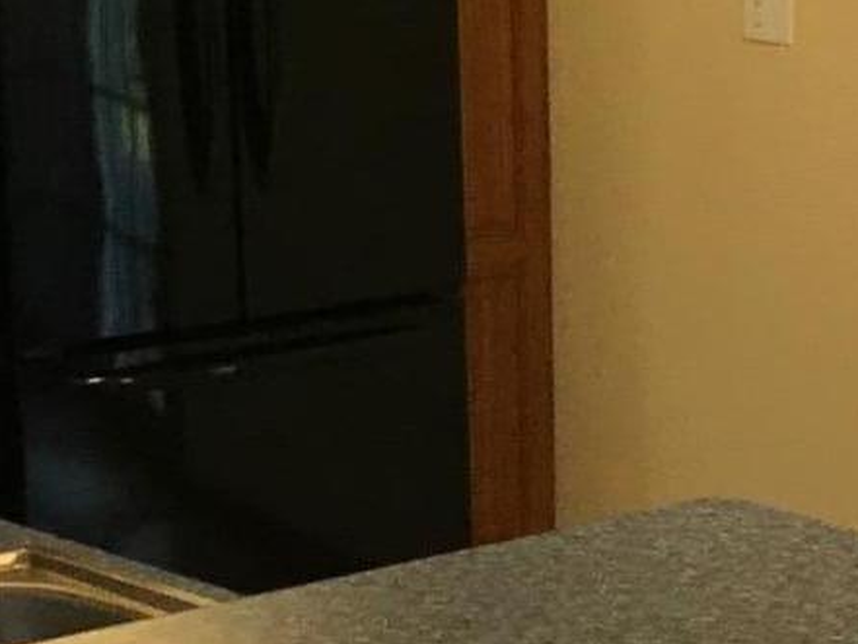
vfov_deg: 11.7
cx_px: 1101
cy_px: 210
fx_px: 3149
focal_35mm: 127
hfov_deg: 14.9
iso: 32
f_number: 1.8
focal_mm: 3.99
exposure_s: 1/30
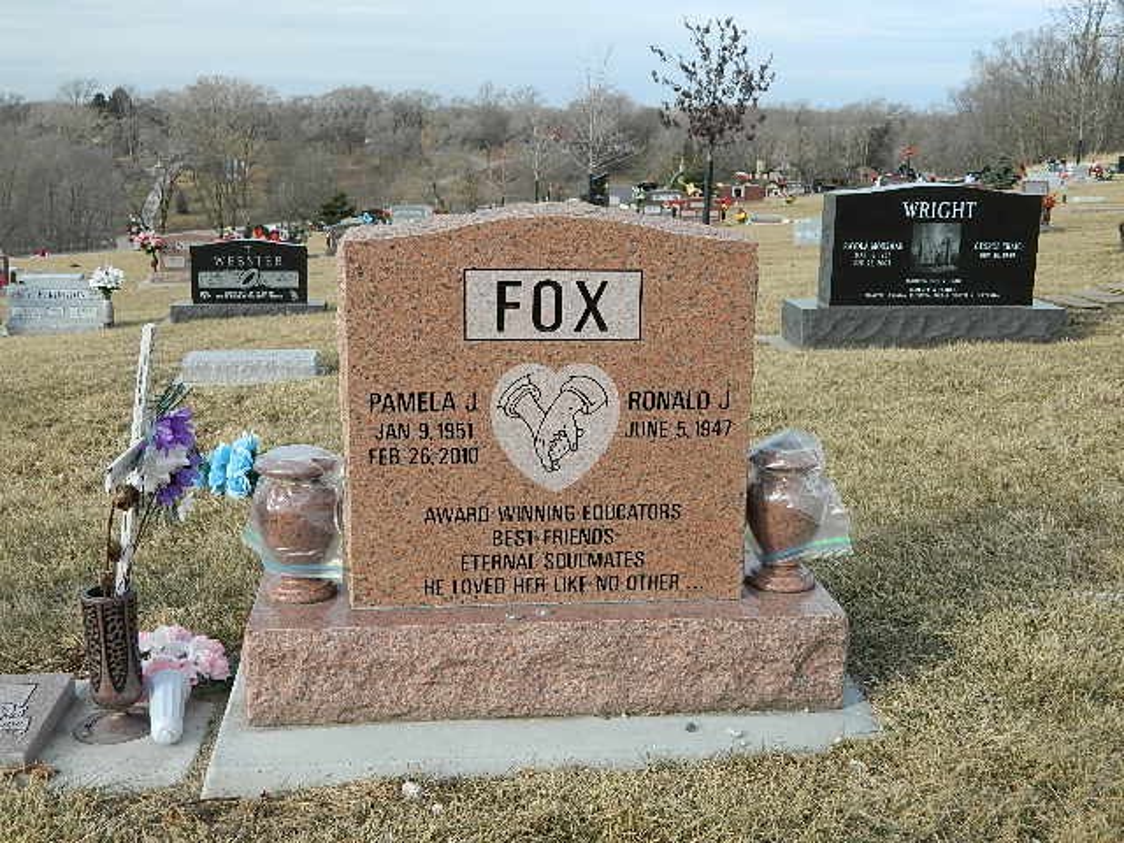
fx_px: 1331
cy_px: 422
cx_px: 562
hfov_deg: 45.8
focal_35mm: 41
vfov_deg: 35.1
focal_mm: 7.3
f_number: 3.5
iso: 80
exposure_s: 1/400
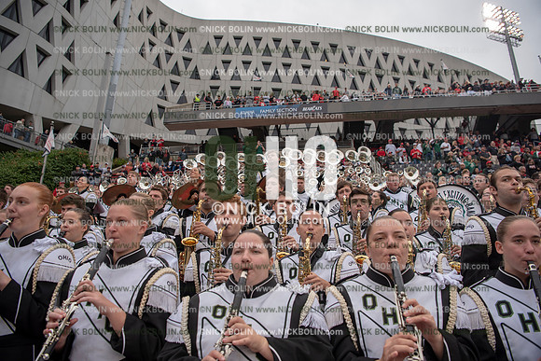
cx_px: 270
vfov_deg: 53.2
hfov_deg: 73.7
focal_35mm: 24
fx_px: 361
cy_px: 180
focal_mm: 24
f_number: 3.5
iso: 250
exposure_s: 1/800
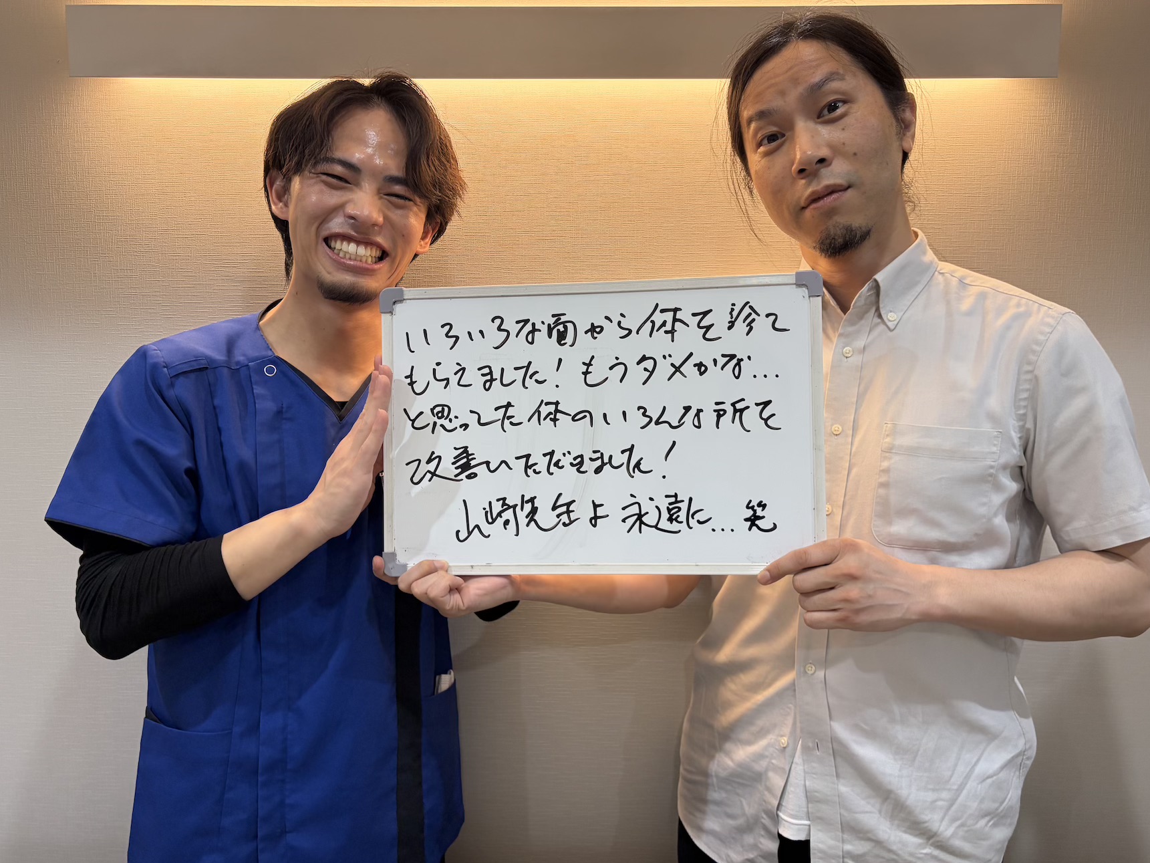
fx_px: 963
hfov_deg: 61.7
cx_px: 567
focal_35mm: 29
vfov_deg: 48.2
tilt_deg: -5.6
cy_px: 416
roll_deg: +0.5
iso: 125
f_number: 1.6
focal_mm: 5.96
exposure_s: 1/100
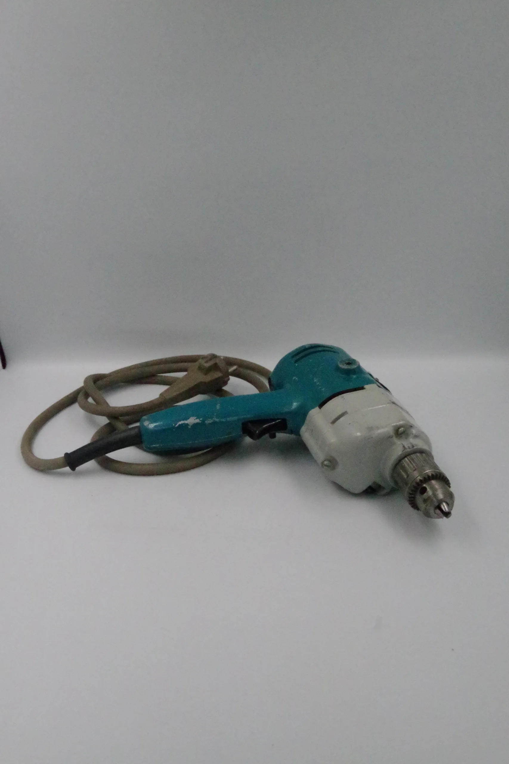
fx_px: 657
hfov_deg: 42.3
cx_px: 254
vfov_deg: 60.3
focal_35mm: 31
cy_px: 382
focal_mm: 21
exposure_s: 1/6000
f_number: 11
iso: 12800
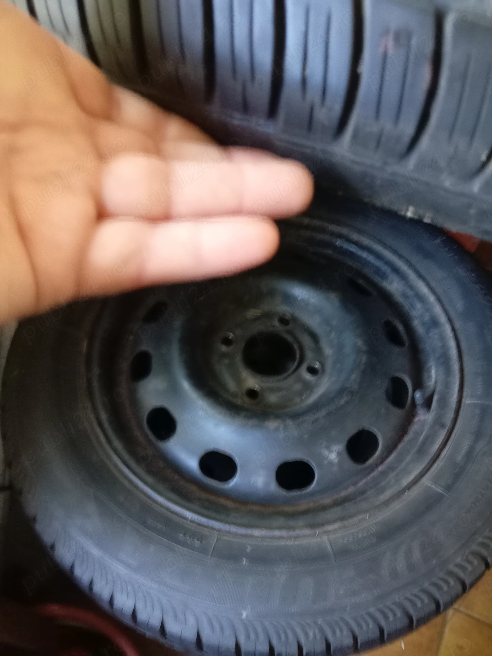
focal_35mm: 27
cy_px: 328
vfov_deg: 65.3
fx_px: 512
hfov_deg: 51.3
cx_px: 246
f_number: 1.8
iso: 3833
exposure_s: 1/16.7
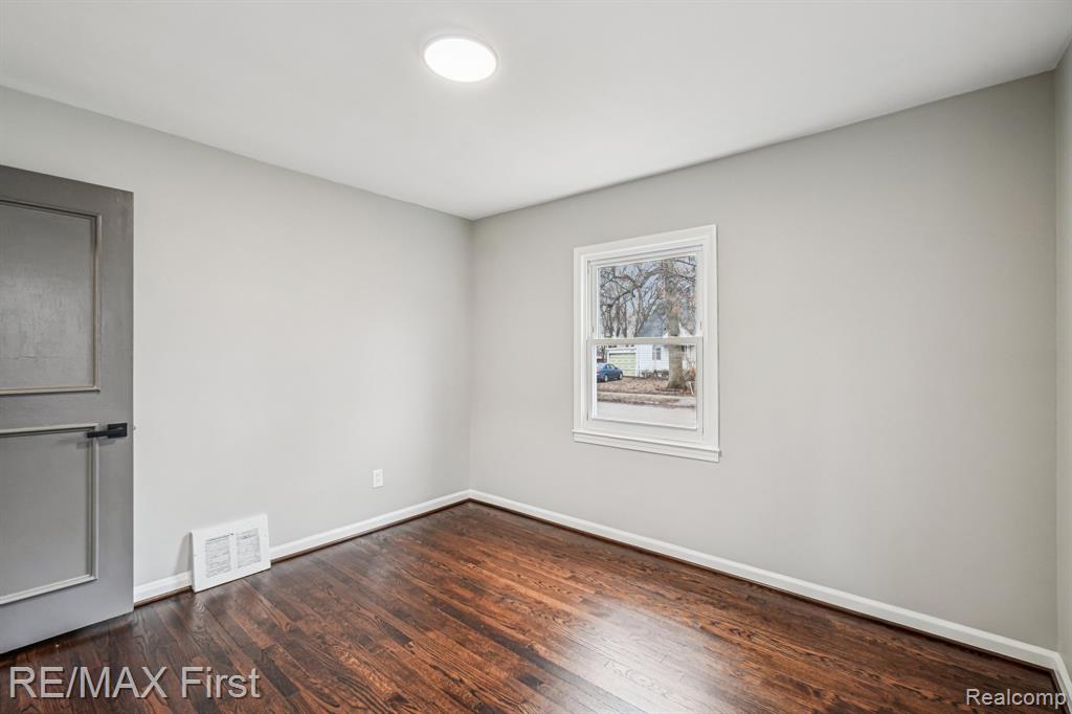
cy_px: 357
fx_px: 446
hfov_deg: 100.4
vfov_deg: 77.3
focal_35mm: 15
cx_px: 536
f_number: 8
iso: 400
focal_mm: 10
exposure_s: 1/15
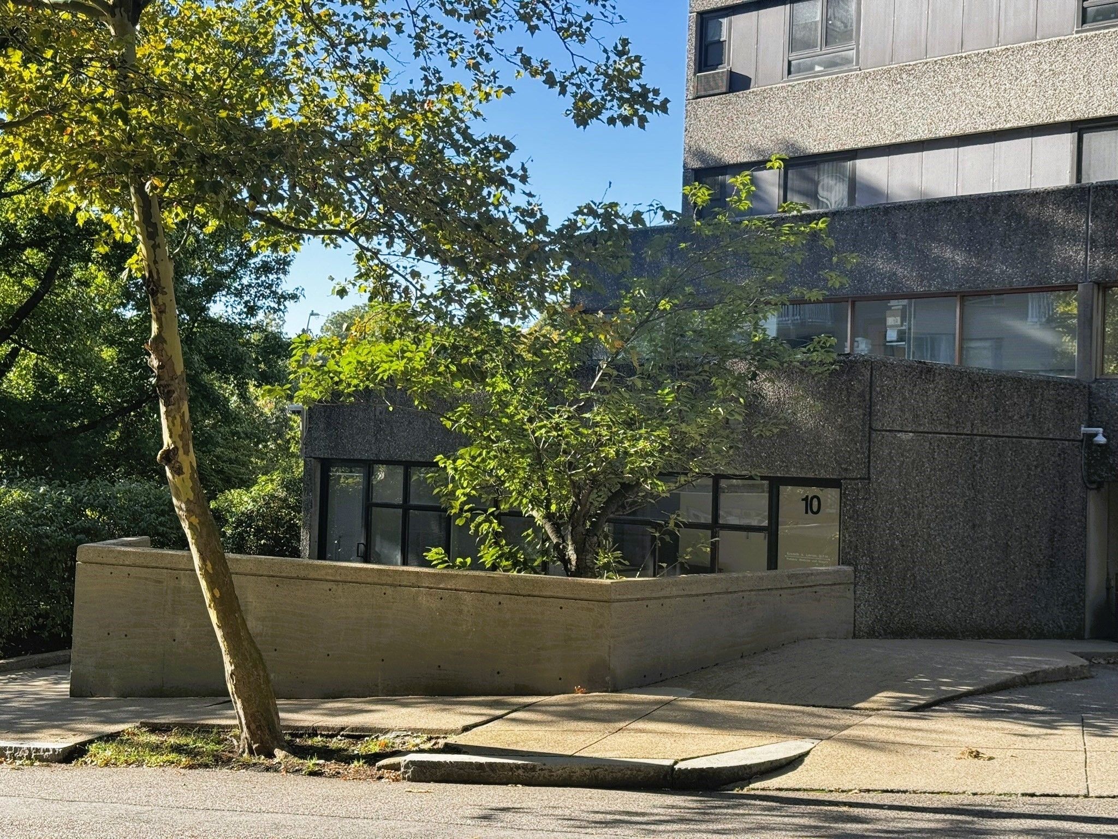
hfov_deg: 39.7
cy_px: 420
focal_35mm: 48
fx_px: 1550
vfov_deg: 30.3
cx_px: 559
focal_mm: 6.76
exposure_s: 1/731
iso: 64
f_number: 1.78
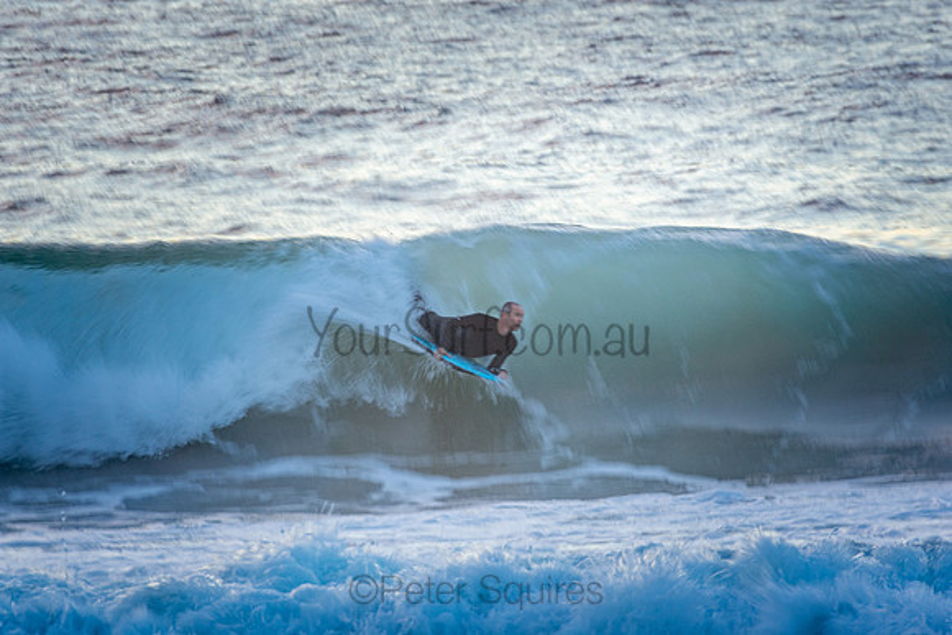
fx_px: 19837
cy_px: 318
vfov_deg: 1.8
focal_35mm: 750
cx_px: 476
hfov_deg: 2.7
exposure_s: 1/25
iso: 100
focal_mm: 500
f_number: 13
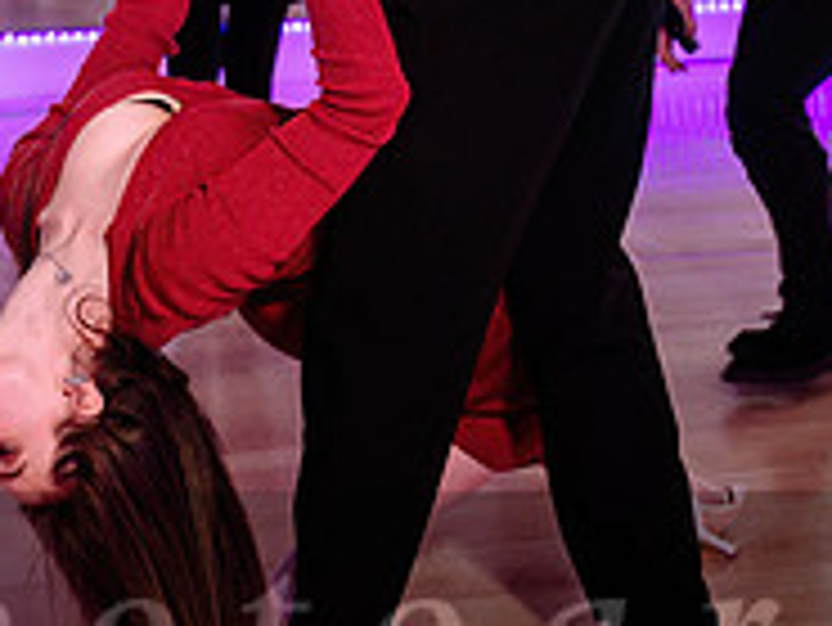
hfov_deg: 17.9
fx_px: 2622
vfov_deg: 13.5
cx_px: 176
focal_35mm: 109
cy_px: 43
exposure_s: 1/250
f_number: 2
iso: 1600
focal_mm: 28
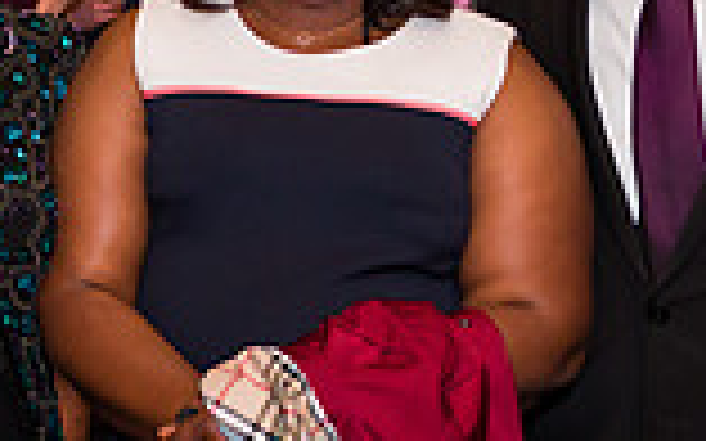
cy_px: 126
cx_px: -54
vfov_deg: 13.3
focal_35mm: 98
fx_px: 1885
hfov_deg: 20.3
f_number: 3.2
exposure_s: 1/200
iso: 1600
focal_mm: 26
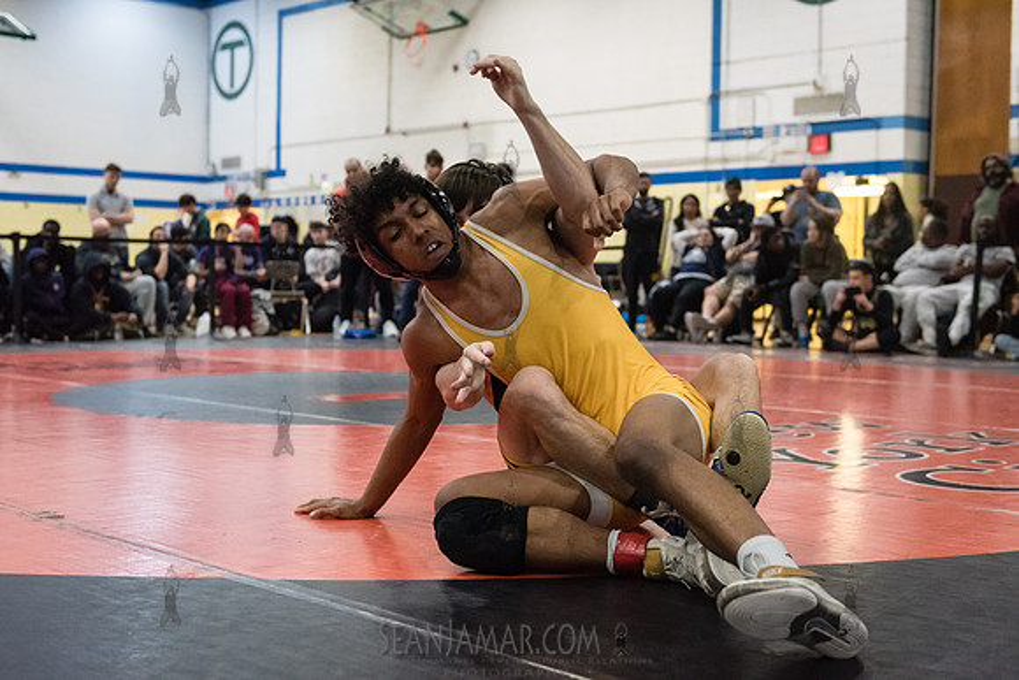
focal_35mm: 50
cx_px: 510
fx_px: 1416
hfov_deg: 39.6
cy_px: 340
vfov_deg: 27.0
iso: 8000
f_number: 3.2
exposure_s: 1/500
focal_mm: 50
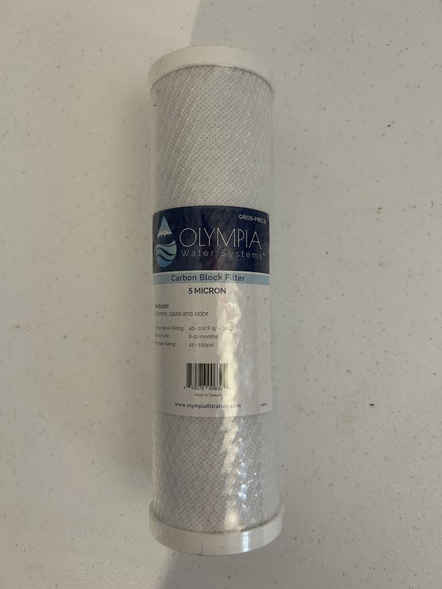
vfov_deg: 67.3
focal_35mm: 26
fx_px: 443
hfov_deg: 53.1
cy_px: 294
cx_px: 221
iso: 200
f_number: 1.5
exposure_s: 1/60
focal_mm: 5.7
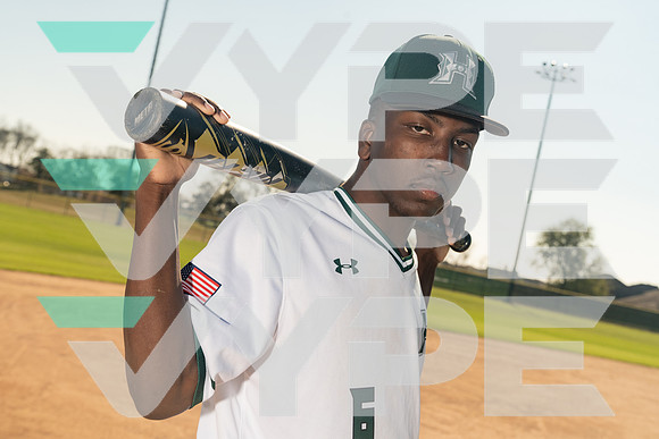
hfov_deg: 42.7
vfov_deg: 29.3
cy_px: 220
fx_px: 842
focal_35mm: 46
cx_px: 330
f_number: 7.1
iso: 500
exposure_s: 1/200
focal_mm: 46
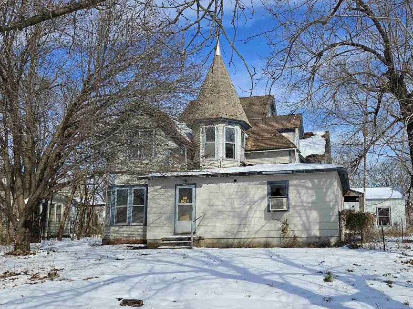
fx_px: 406
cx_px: 280
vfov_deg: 41.7
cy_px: 174
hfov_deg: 52.8
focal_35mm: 34
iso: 25
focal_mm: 5.4
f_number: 1.8
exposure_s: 1/2308
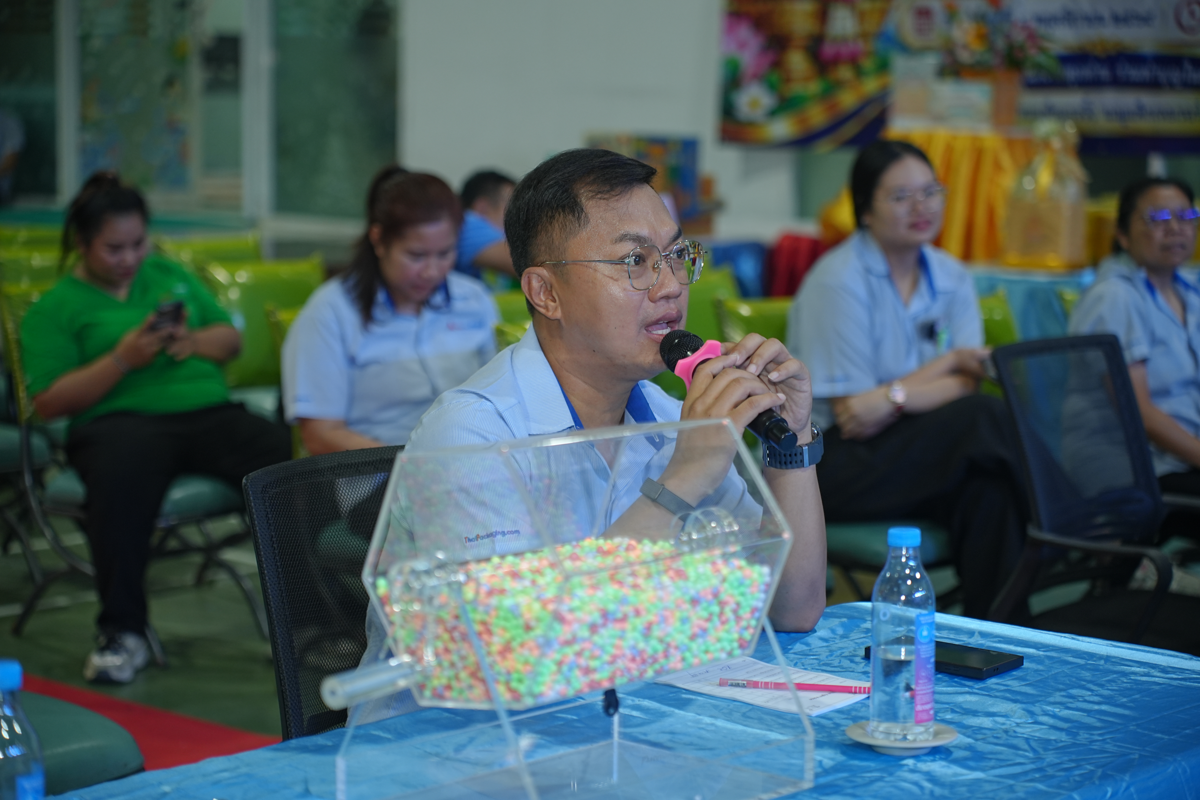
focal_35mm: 75
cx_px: 600
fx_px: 2500
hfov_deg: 27.0
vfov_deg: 18.2
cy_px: 400
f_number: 2.8
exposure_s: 1/100
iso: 500
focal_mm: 75
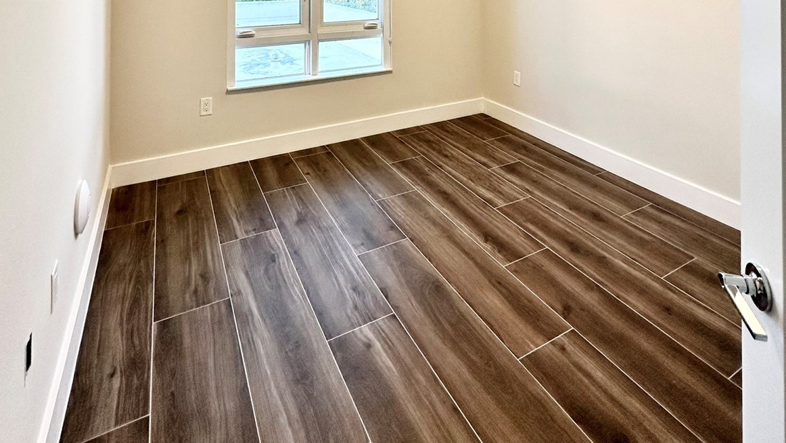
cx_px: 390
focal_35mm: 21
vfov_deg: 42.7
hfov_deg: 83.8
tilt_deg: +1.2
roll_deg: -0.9
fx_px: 438
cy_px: -38
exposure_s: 1/120
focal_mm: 2.22
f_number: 2.2
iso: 125
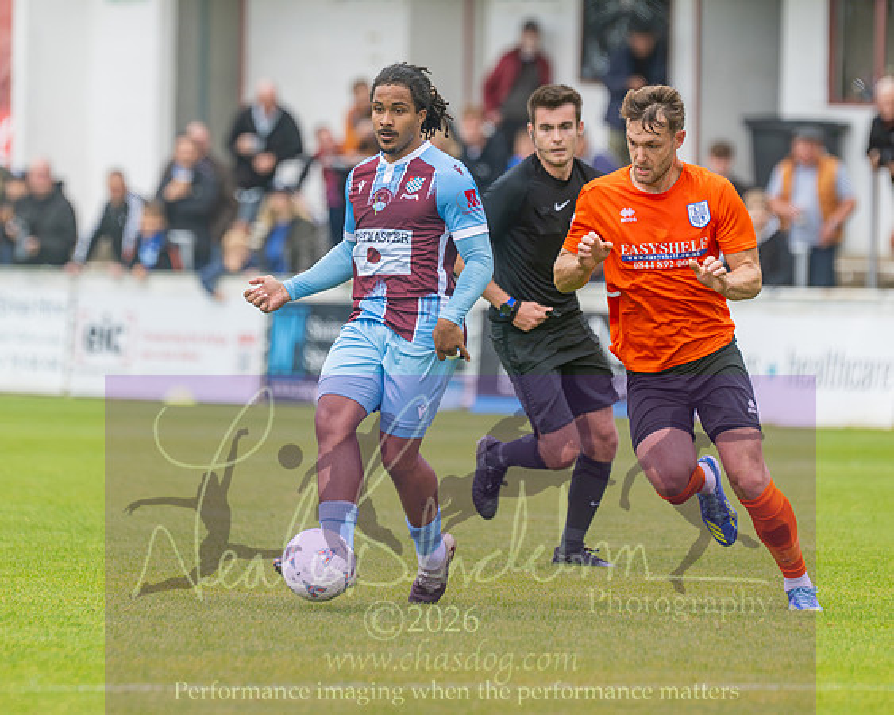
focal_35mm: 506
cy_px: 364
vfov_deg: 3.1
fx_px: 13395
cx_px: 407
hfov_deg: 3.8
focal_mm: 250
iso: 500
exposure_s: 1/1250
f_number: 2.8
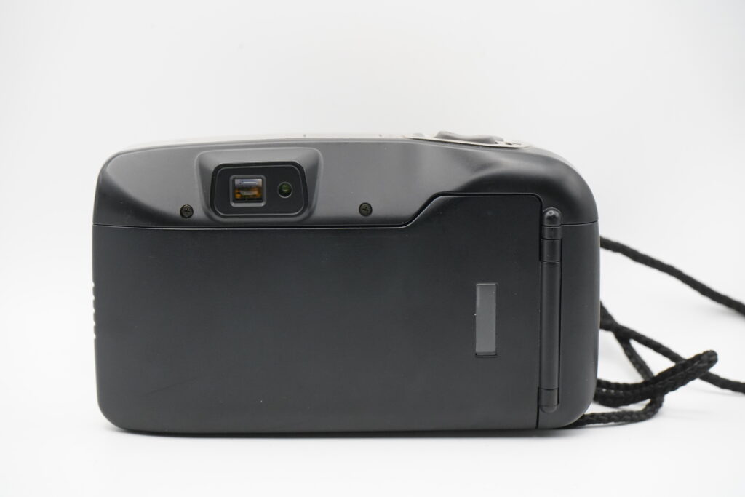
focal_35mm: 70
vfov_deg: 19.5
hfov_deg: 28.8
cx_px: 372
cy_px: 248
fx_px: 1449
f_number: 11
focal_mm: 70
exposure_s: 1/125
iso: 4000
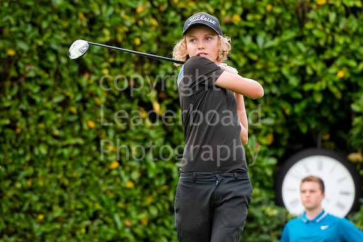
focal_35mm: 300
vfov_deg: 4.6
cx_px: 182
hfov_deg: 6.9
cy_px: 121
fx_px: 3026
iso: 800
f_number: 4
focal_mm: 200
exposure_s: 1/1600
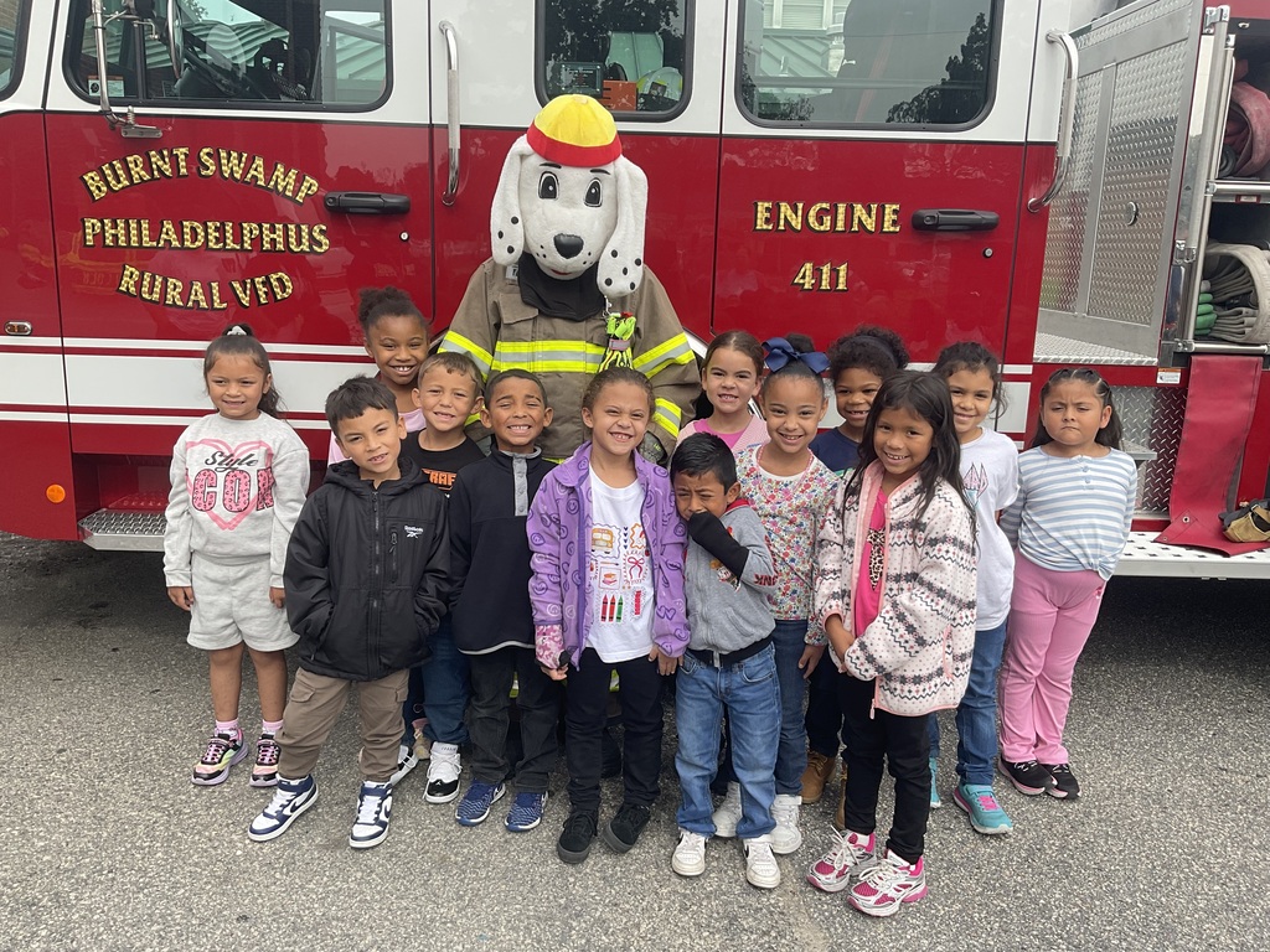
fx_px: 1064
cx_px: 635
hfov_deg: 61.7
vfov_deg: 48.2
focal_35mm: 29
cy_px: 476
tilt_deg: -12.3
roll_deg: -2.1
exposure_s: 1/599
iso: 16
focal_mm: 3
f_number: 1.8
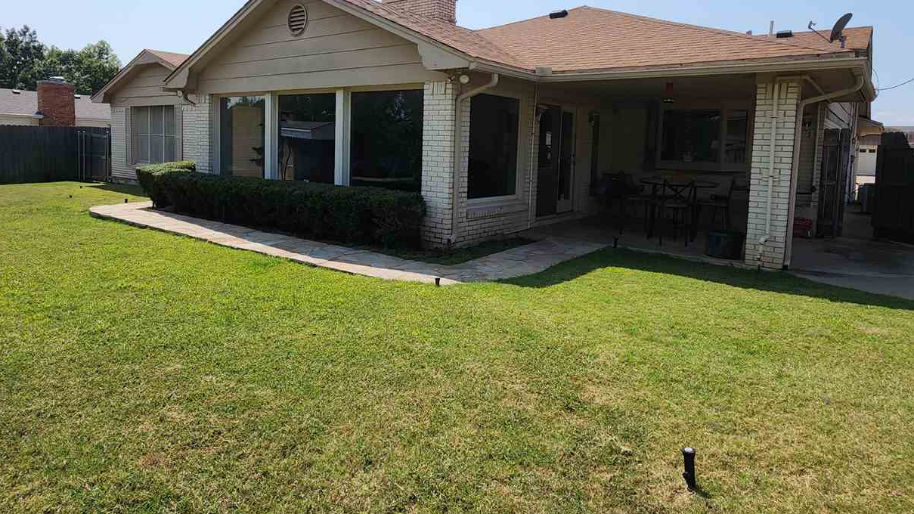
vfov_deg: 69.4
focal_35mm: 15
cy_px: 194
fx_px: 364
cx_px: 443
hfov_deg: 103.0
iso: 50
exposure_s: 1/2643
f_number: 2.2
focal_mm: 2.2
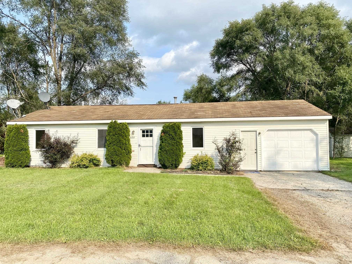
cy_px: 132
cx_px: 176
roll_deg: +0.2
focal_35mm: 26
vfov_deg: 53.1
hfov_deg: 67.3
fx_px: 264
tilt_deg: +1.7
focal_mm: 4.25
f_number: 1.8
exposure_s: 1/2967
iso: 32
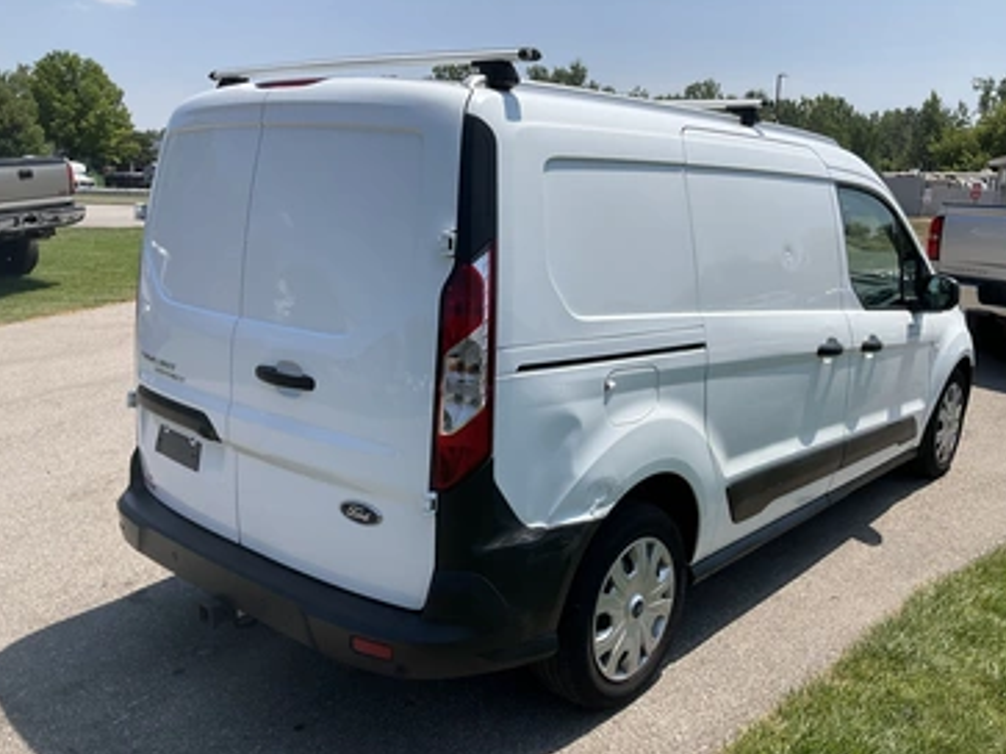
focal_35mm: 32
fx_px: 930
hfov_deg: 56.8
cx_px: 538
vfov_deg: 44.1
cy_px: 399
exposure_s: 1/2538
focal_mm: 3
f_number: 1.8
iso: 25
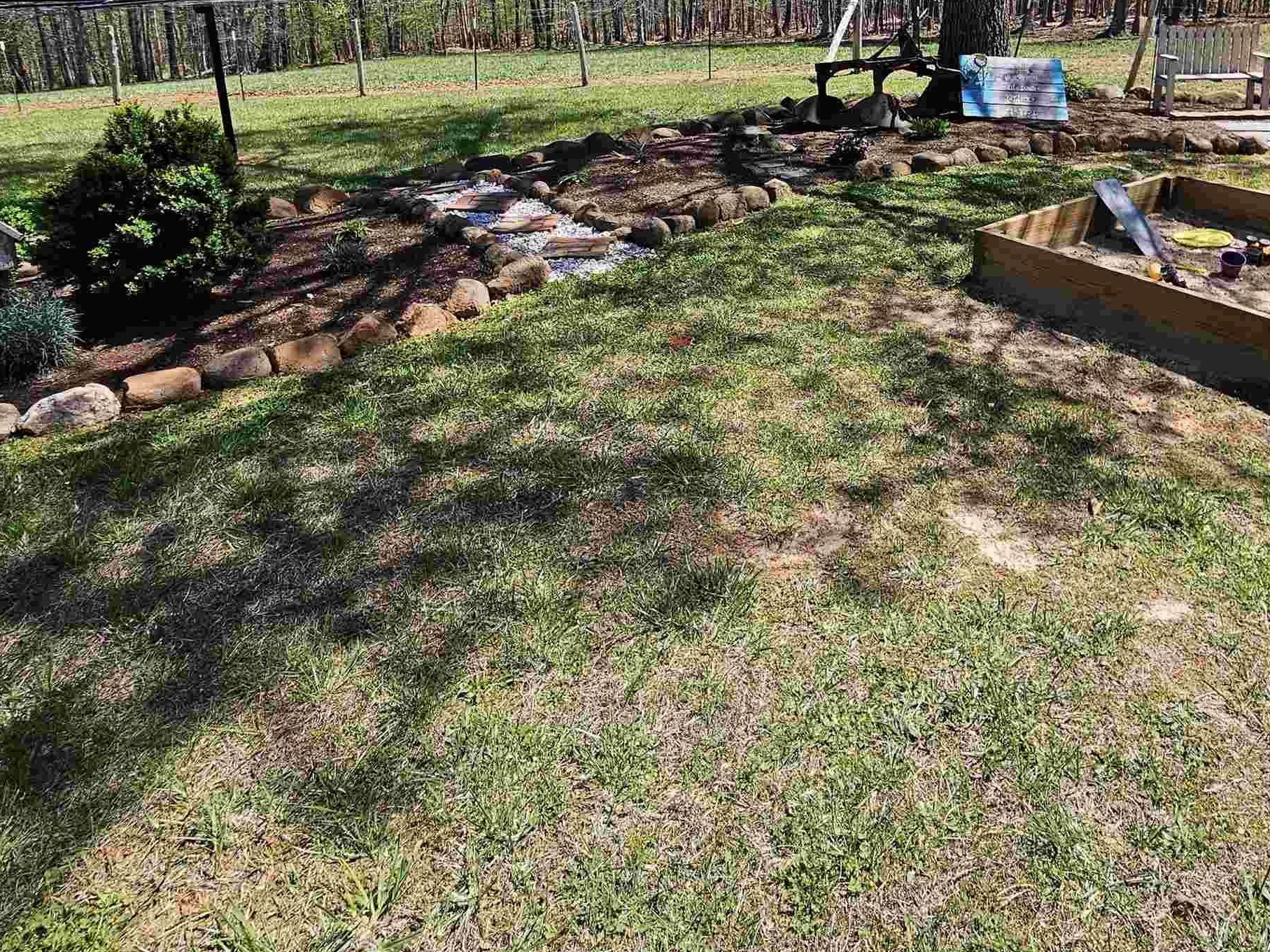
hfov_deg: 75.4
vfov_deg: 55.8
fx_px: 807
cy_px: 164
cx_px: 770
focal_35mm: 22
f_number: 2.2
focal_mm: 2.2
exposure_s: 1/1314
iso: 50
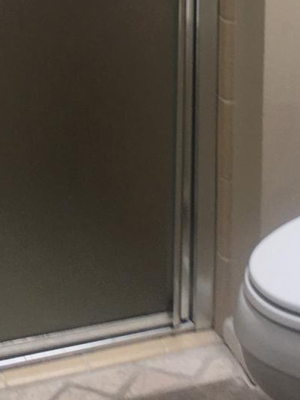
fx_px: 1247
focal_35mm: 108
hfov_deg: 13.7
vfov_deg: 16.8
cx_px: 202
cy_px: -175
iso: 25
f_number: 2.2
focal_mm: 4.15
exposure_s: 1/60
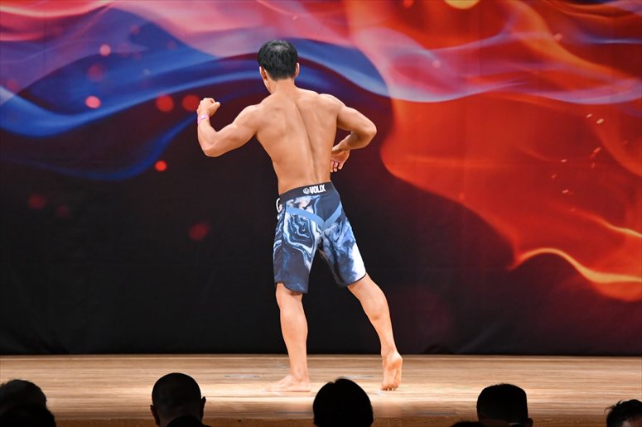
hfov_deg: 8.6
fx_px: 4278
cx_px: 321
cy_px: 214
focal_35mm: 240
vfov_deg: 5.7
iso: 3200
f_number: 5.6
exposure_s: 1/400
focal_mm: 160
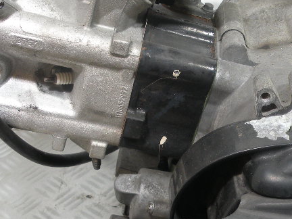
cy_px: 134
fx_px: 540
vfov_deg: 22.9
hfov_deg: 29.9
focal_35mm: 64
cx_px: 205
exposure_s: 1/59.8
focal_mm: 4.7
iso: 84
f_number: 2.8
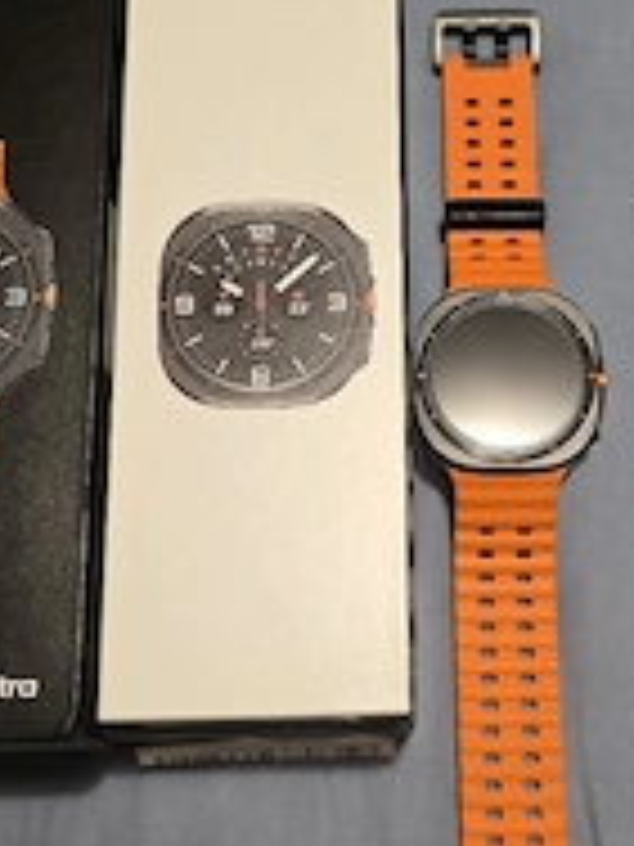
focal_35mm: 49
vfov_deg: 38.9
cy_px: 423
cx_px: 405
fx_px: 1197
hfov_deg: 29.5
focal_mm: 6.3
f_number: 1.7
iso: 800
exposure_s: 1/101
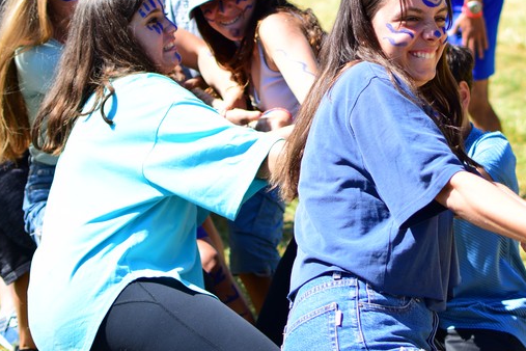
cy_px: 59
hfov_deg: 19.2
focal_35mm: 106
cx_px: 352
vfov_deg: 12.8
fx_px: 1549
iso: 100
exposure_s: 1/1250
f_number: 2
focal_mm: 35
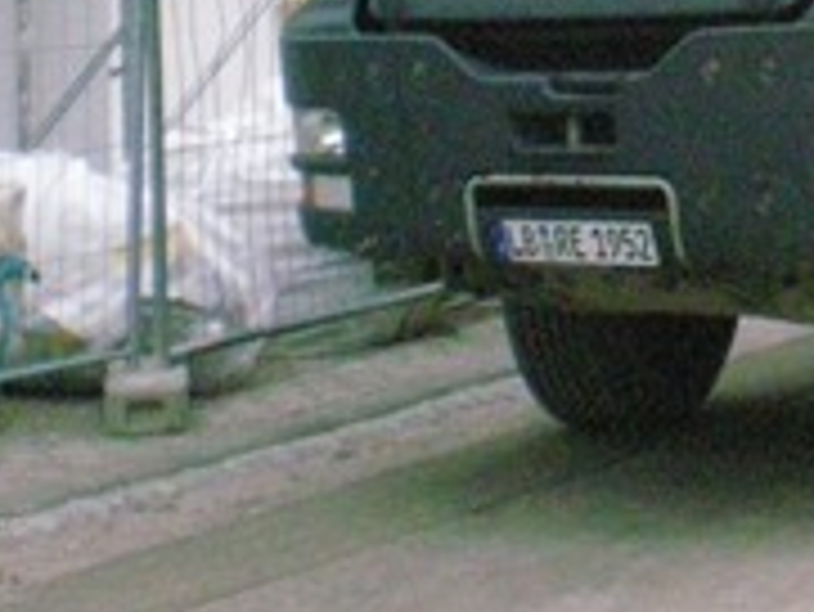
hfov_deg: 14.1
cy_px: -212
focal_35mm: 134
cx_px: 1070
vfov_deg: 10.8
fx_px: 3153
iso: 1000
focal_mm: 6.3
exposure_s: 1/285
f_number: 4.6
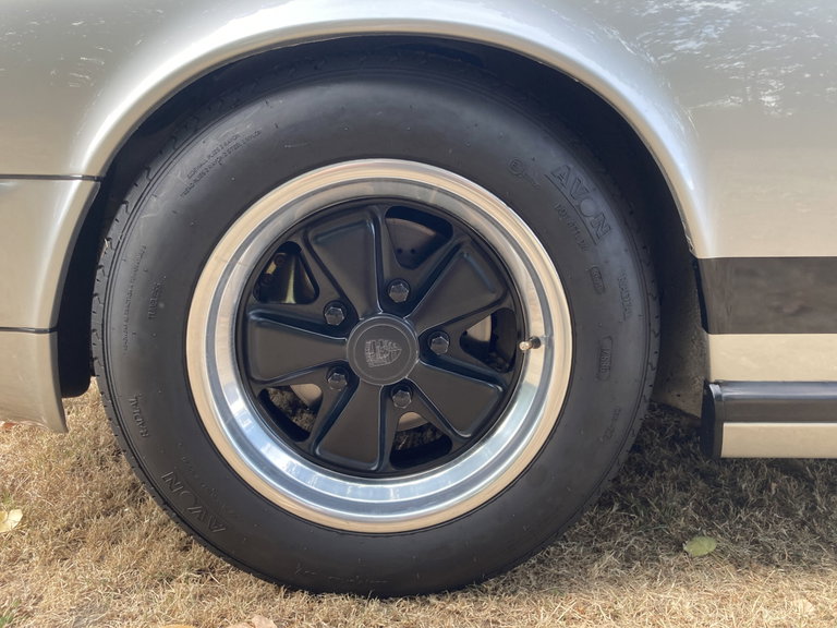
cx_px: 418
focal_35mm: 28
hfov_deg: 63.4
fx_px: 677
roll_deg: -1.8
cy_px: 314
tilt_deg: -11.2
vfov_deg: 49.7
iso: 40
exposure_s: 1/121
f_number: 1.8
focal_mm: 3.99
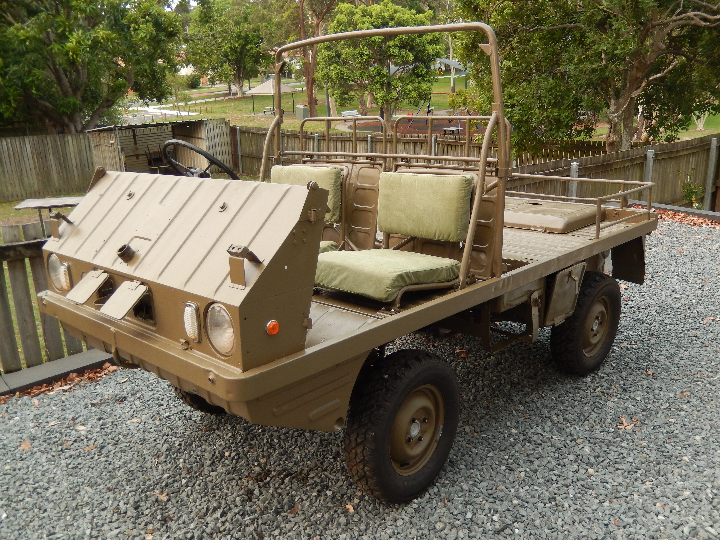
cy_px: 270
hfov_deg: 56.8
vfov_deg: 44.2
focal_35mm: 32
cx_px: 360
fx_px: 666
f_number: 3.8
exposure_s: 1/200
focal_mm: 5.7
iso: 125
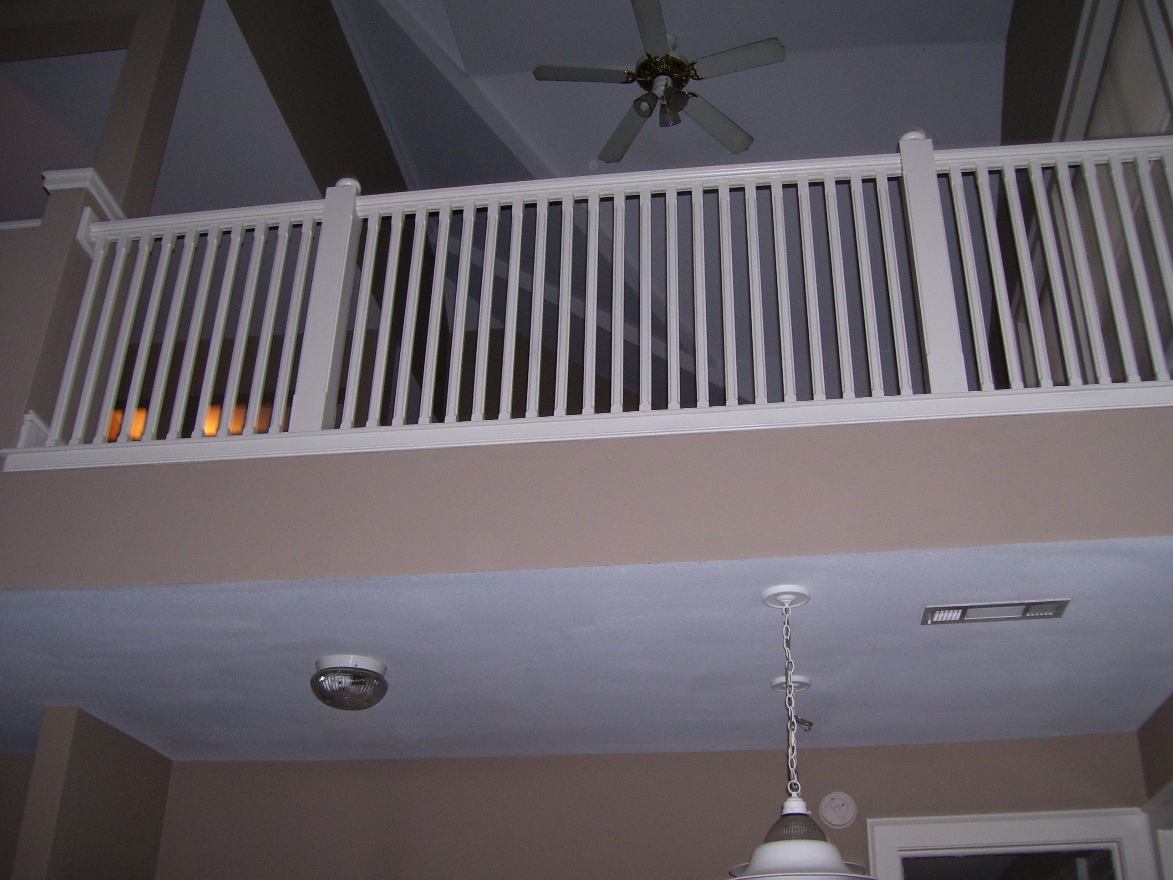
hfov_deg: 50.1
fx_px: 1254
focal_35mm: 37
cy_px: 440
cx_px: 586
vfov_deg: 38.7
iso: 125
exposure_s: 1/60
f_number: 2.7
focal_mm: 6
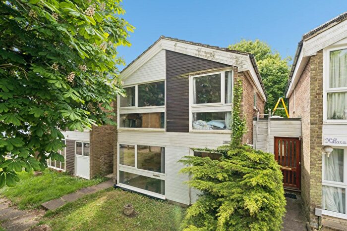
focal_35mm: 16
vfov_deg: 73.8
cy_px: 116
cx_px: 174
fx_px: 154
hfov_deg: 96.7
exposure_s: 1/125
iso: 640
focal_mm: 16
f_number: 13
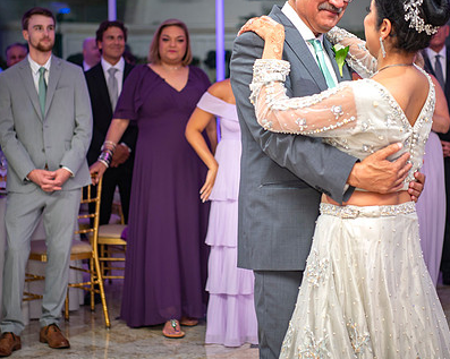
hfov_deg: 18.6
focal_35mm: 103
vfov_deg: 14.9
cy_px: 151
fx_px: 1371
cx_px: 270
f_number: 2.8
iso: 800
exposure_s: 1/125
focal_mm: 70
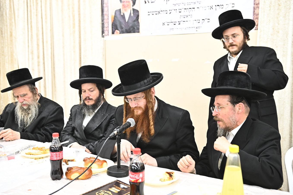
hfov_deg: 51.9
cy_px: 97
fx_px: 301
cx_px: 144
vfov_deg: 35.9
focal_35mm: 37
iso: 2500
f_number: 3.5
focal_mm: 36
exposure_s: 1/125
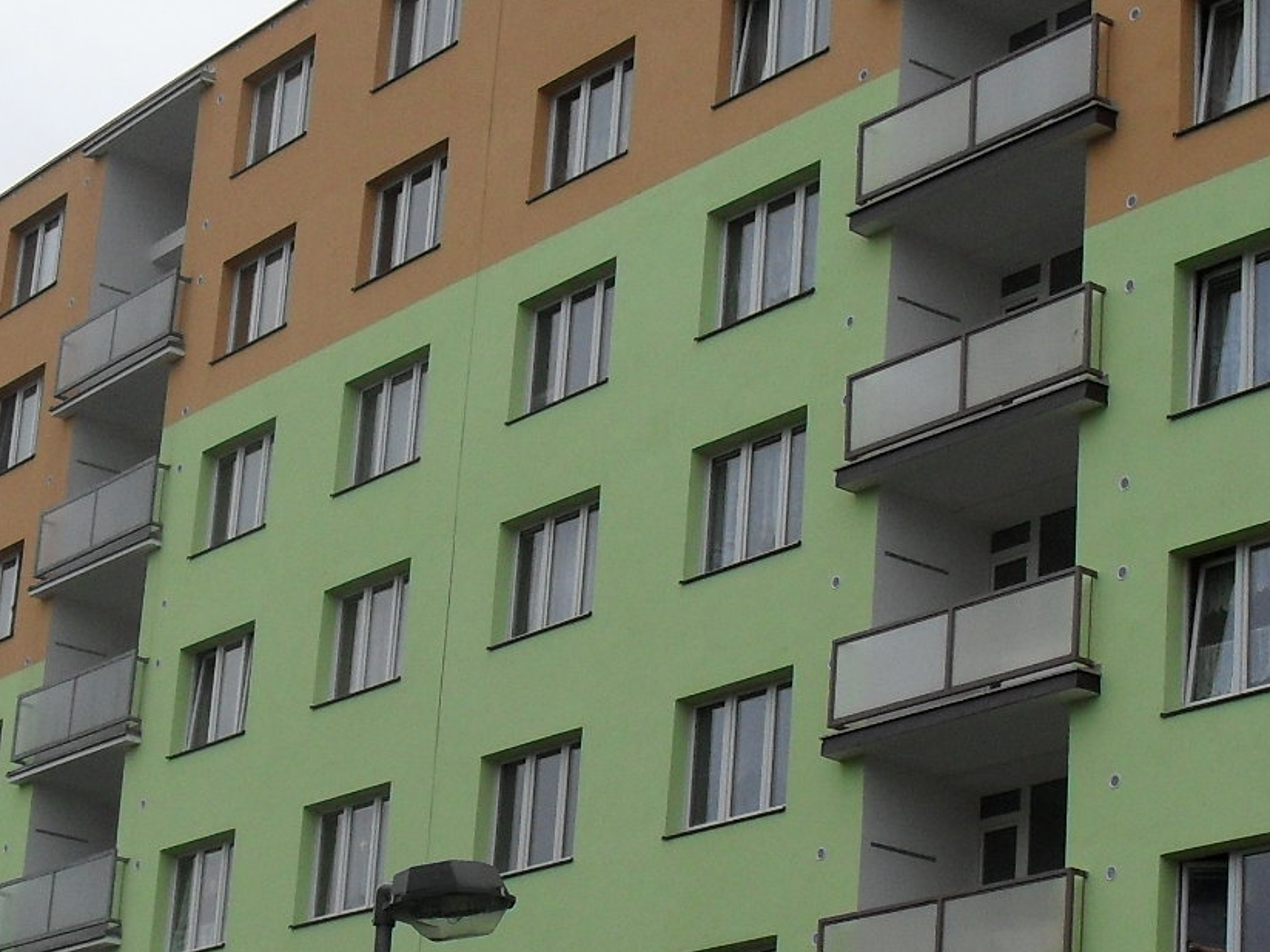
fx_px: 3192
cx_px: 593
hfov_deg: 22.5
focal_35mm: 87
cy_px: 803
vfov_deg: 16.8
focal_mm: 6.3
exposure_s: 1/250
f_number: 3.2
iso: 100
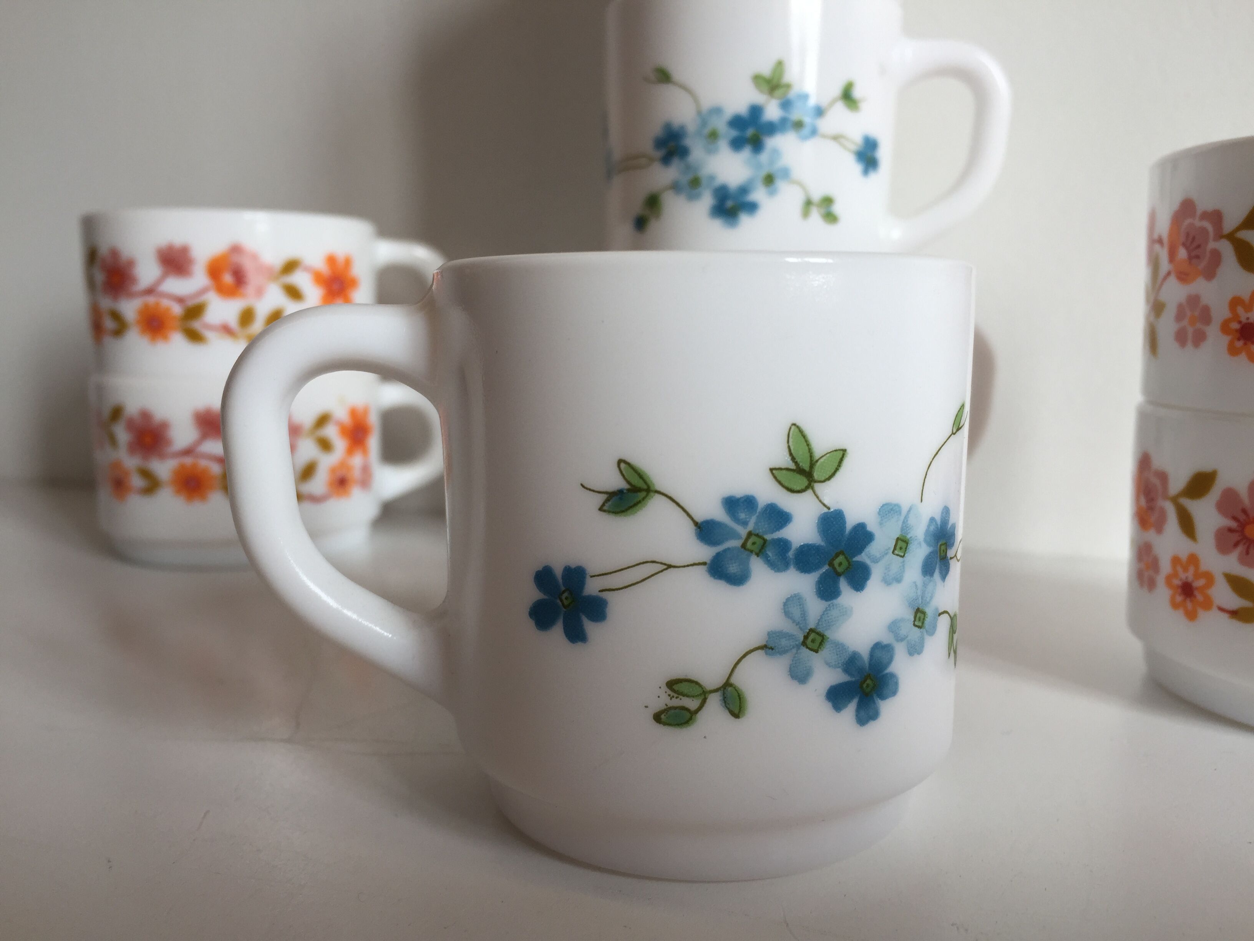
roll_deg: +0.5
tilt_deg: -7.4
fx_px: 1051
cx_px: 627
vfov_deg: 48.2
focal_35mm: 29
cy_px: 470
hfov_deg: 61.7
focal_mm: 4.15
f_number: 2.2
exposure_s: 1/120
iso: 32
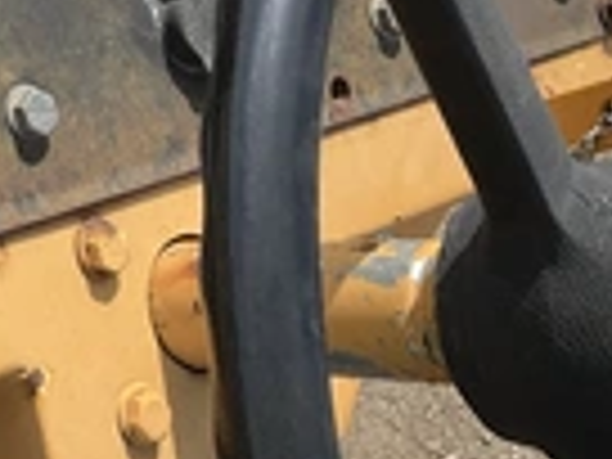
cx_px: -279
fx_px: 1503
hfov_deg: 20.1
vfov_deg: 16.3
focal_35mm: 85
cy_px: -166
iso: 25
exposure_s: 1/978
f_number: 1.8
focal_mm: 3
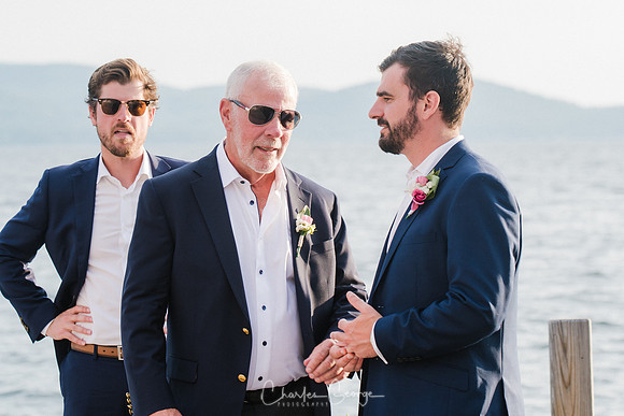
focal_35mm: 150
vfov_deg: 9.2
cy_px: 208
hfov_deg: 13.7
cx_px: 312
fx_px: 2600
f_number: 4.5
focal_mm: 100
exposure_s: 1/400
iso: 200
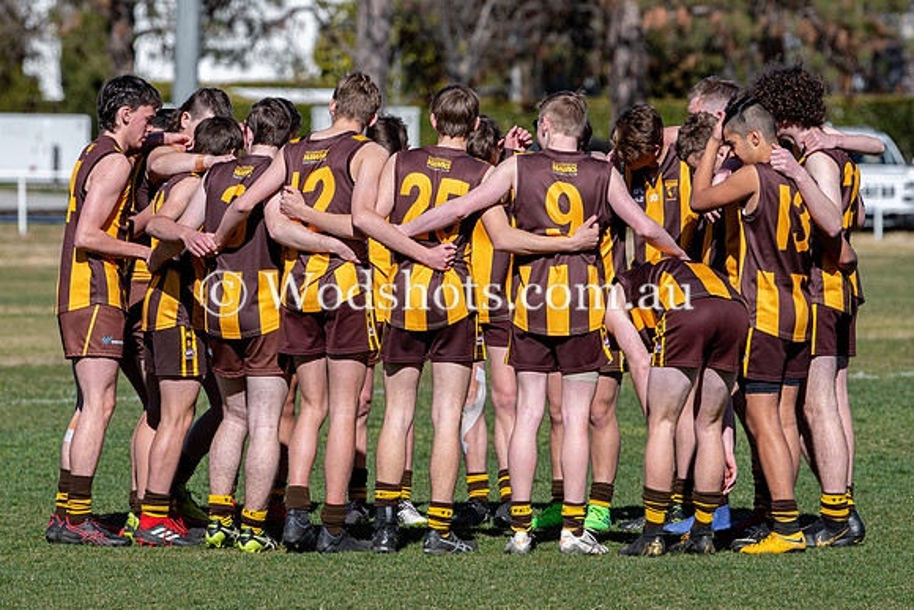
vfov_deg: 3.5
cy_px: 287
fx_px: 9988
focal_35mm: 393
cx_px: 457
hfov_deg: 5.2
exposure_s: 1/1250
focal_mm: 160
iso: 110
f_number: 4
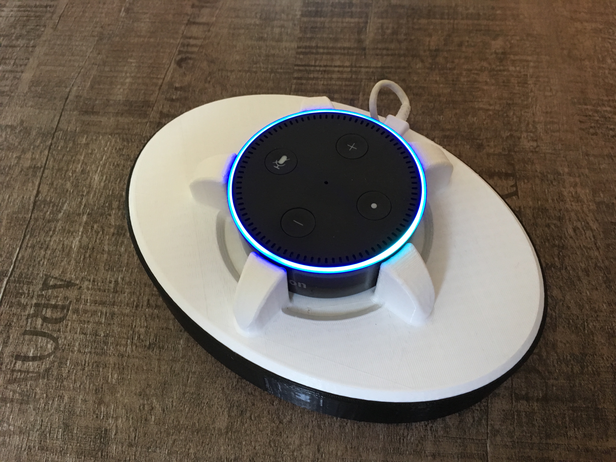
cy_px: 231
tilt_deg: -58.6
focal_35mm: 29
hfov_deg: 61.7
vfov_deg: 48.2
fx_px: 516
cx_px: 308
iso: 200
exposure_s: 1/33
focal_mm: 4.15
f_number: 2.2
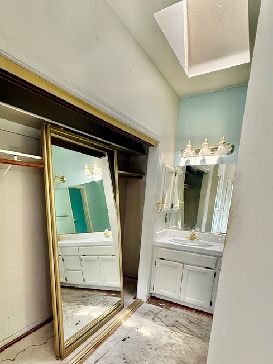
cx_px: 68
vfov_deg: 74.6
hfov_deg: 57.9
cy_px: 236
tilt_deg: -10.1
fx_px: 231
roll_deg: -1.6
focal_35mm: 22
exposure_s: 1/60
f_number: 2.2
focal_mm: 2.22
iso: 200
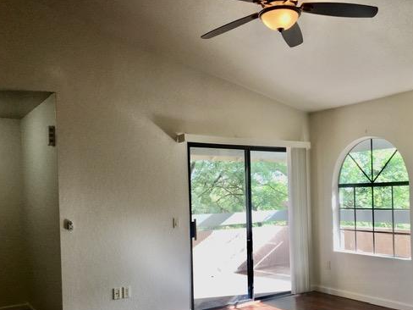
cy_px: 200
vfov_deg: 37.4
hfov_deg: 48.4
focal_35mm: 38
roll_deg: +1.5
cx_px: 263
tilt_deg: -1.9
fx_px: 453
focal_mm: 4.15
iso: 32
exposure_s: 1/120
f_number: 2.2
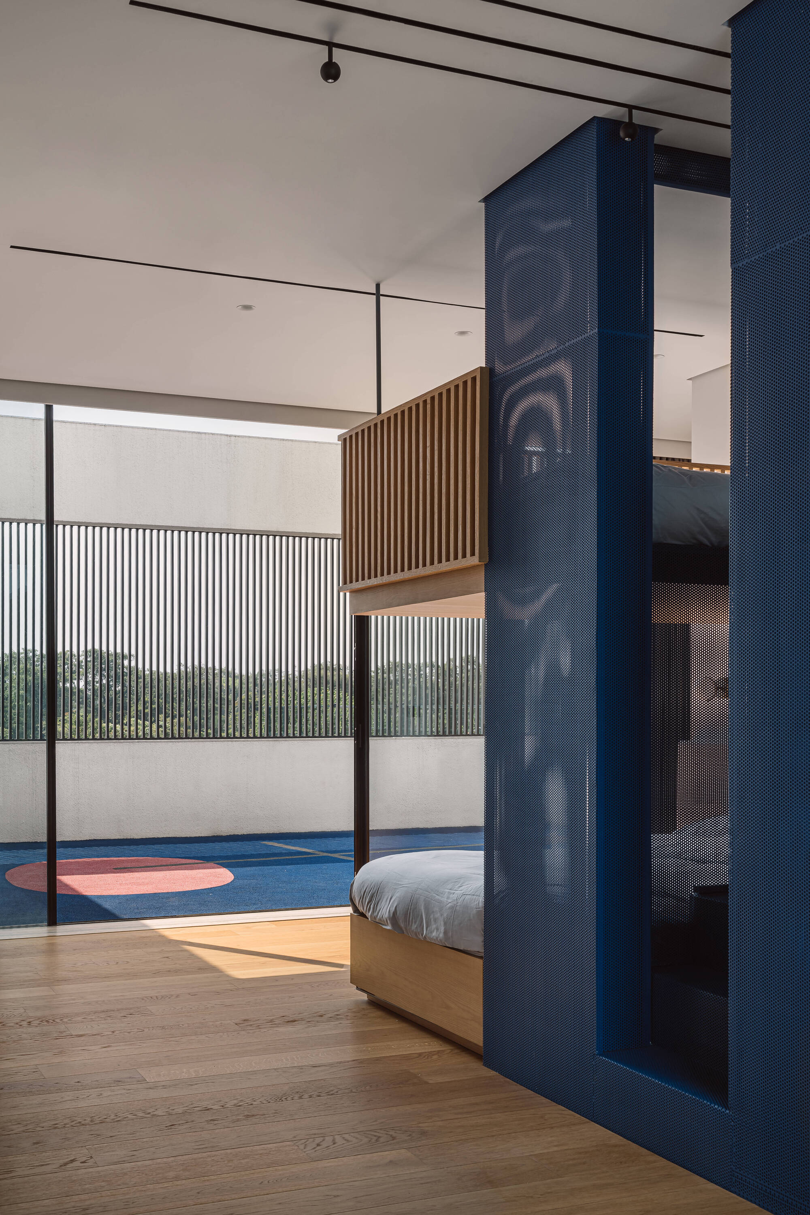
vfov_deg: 51.9
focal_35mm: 37
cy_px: 608
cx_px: 405
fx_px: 1249
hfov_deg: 35.9
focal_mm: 37
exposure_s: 1/25
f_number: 10
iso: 100
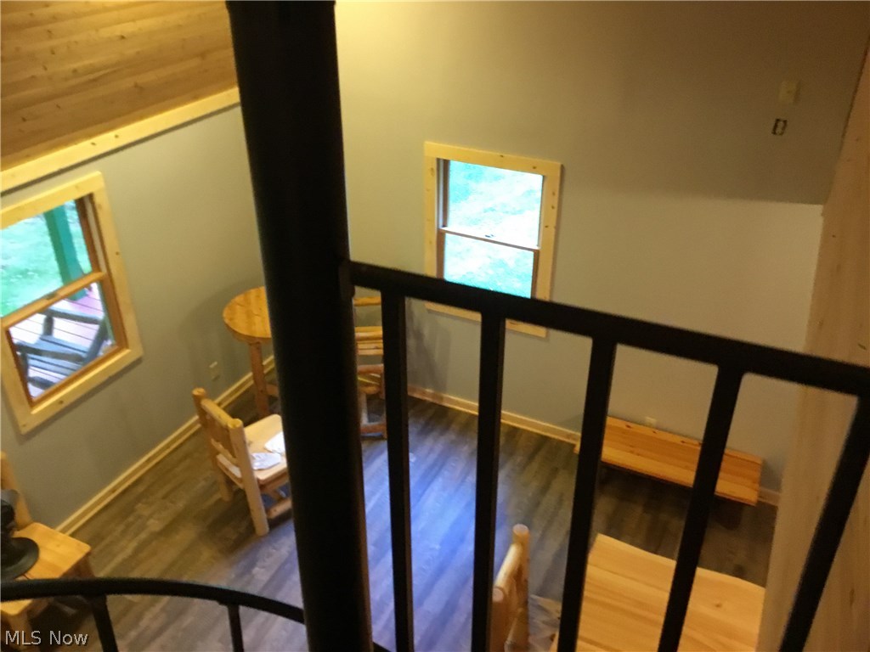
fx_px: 779
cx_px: 435
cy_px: 326
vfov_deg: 45.4
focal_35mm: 31
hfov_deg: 58.4
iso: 250
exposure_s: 1/15
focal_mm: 3.3
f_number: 2.4
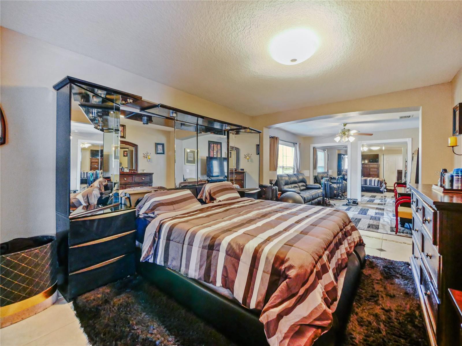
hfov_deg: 102.1
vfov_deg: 85.6
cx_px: 231
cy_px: 173
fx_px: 187
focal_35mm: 14
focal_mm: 7
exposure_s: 1/10
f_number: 4
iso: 3200
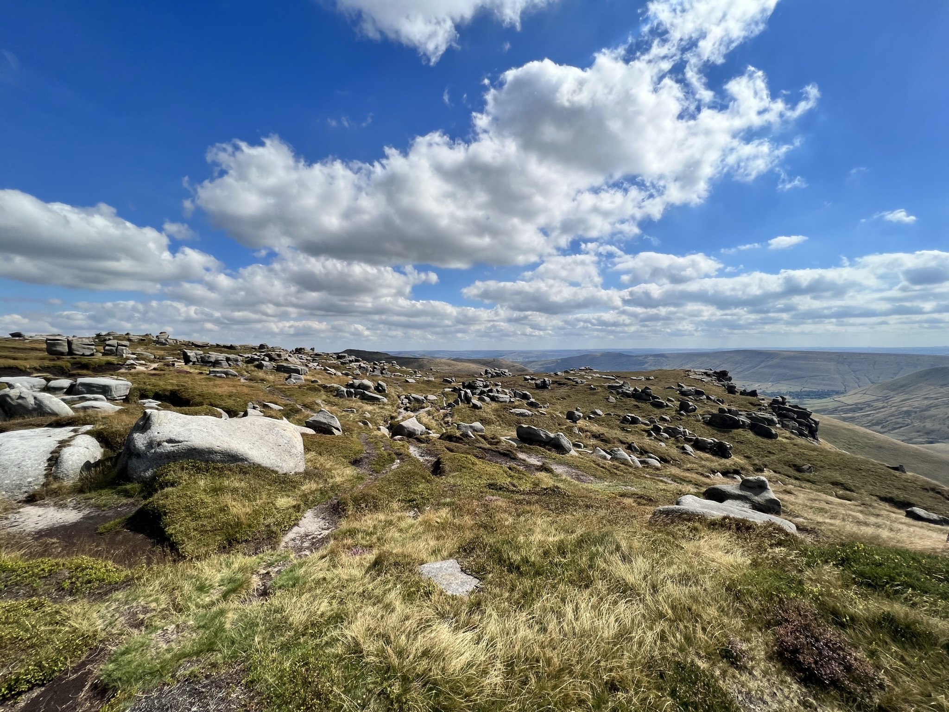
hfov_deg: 106.2
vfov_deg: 89.9
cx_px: 474
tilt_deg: -0.9
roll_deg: +2.1
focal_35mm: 13
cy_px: 356
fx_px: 356
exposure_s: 1/3040
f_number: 1.8
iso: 32
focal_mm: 1.57
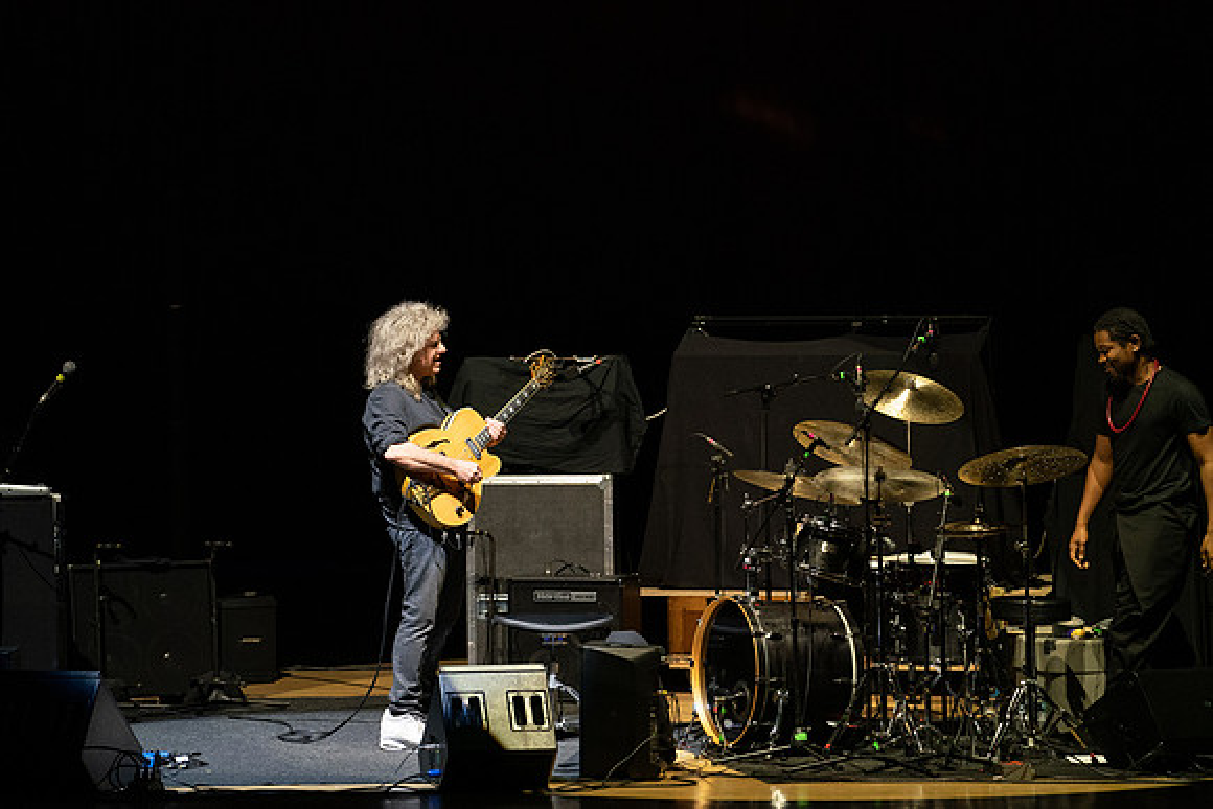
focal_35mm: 259
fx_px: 8721
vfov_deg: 5.3
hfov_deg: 8.0
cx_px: 428
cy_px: 328
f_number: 4.5
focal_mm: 200
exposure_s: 1/250
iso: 2500
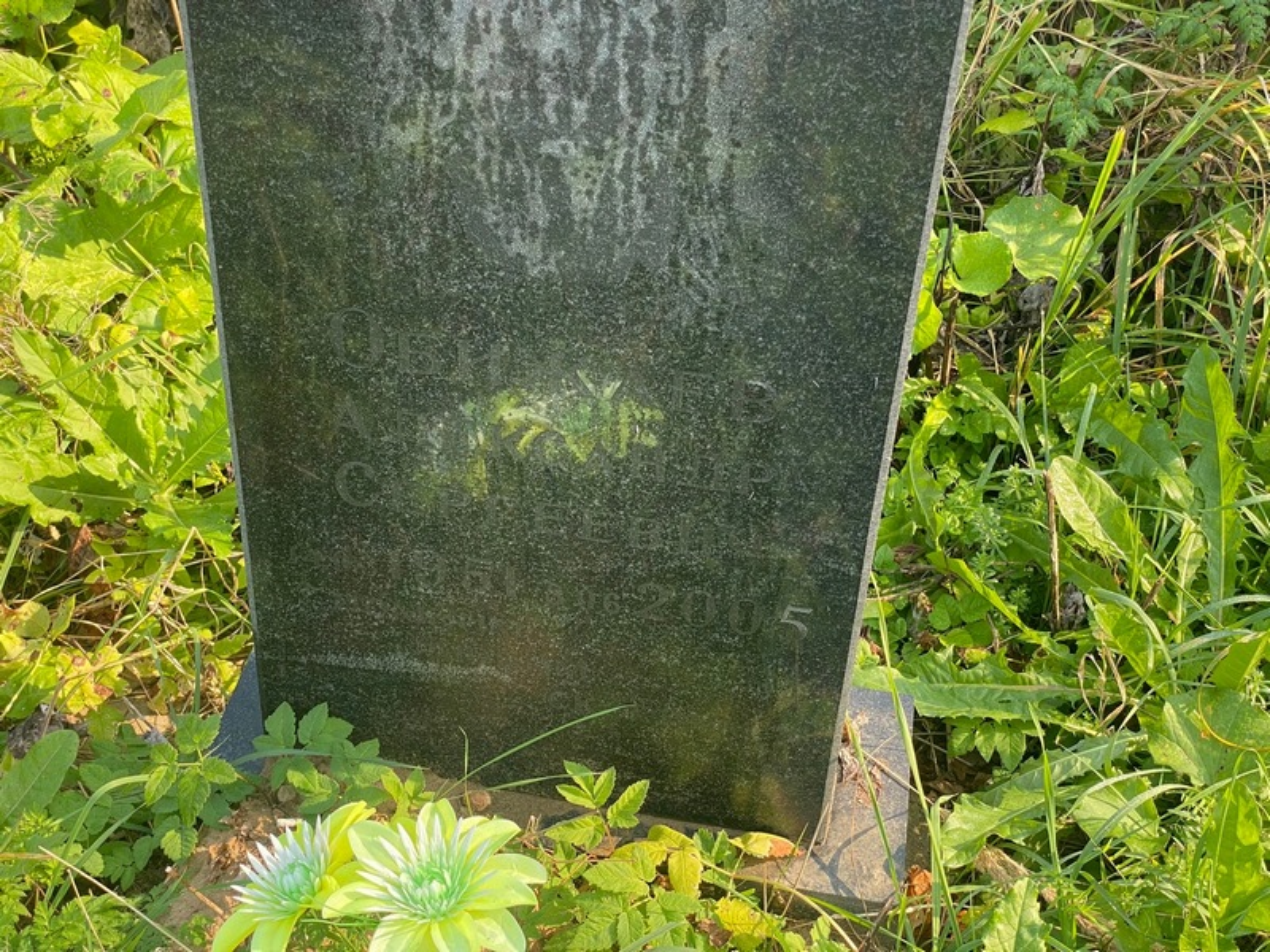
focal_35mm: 52
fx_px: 1908
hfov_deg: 36.8
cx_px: 635
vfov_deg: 28.0
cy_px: 476
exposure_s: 1/158
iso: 20
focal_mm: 6
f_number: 2
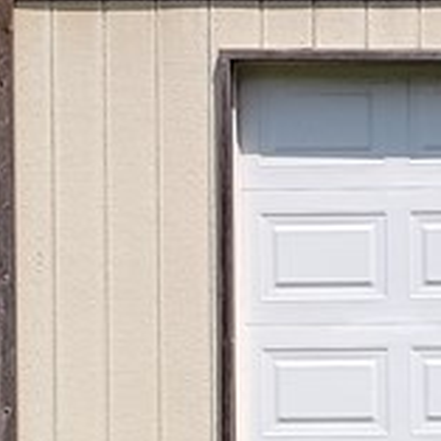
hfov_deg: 11.5
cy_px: 143
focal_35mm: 150
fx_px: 2162
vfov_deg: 11.6
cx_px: 500
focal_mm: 5.4
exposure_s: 1/1395
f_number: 1.8
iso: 40
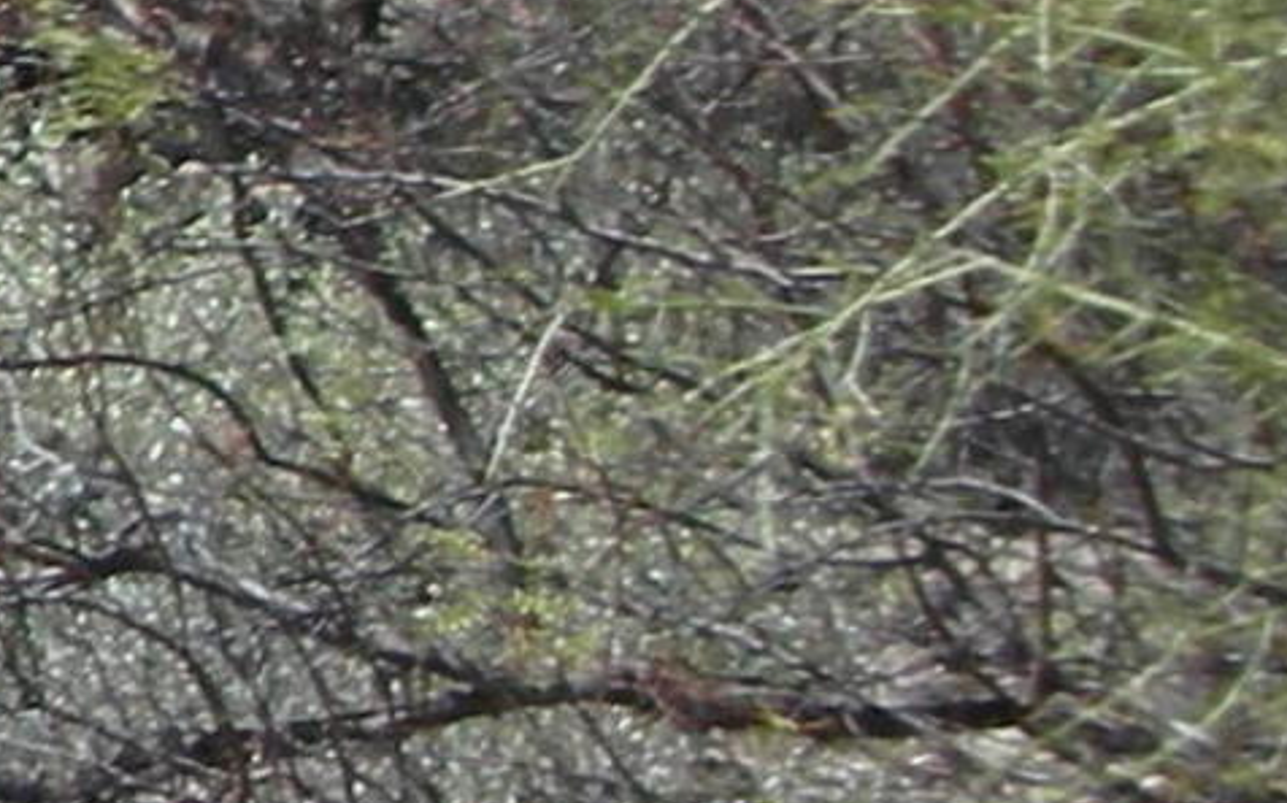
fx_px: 8204
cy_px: -30
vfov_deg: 5.6
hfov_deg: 7.9
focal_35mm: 234
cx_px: -2385
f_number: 8.5
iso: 50
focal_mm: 5.8
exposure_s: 1/76.8
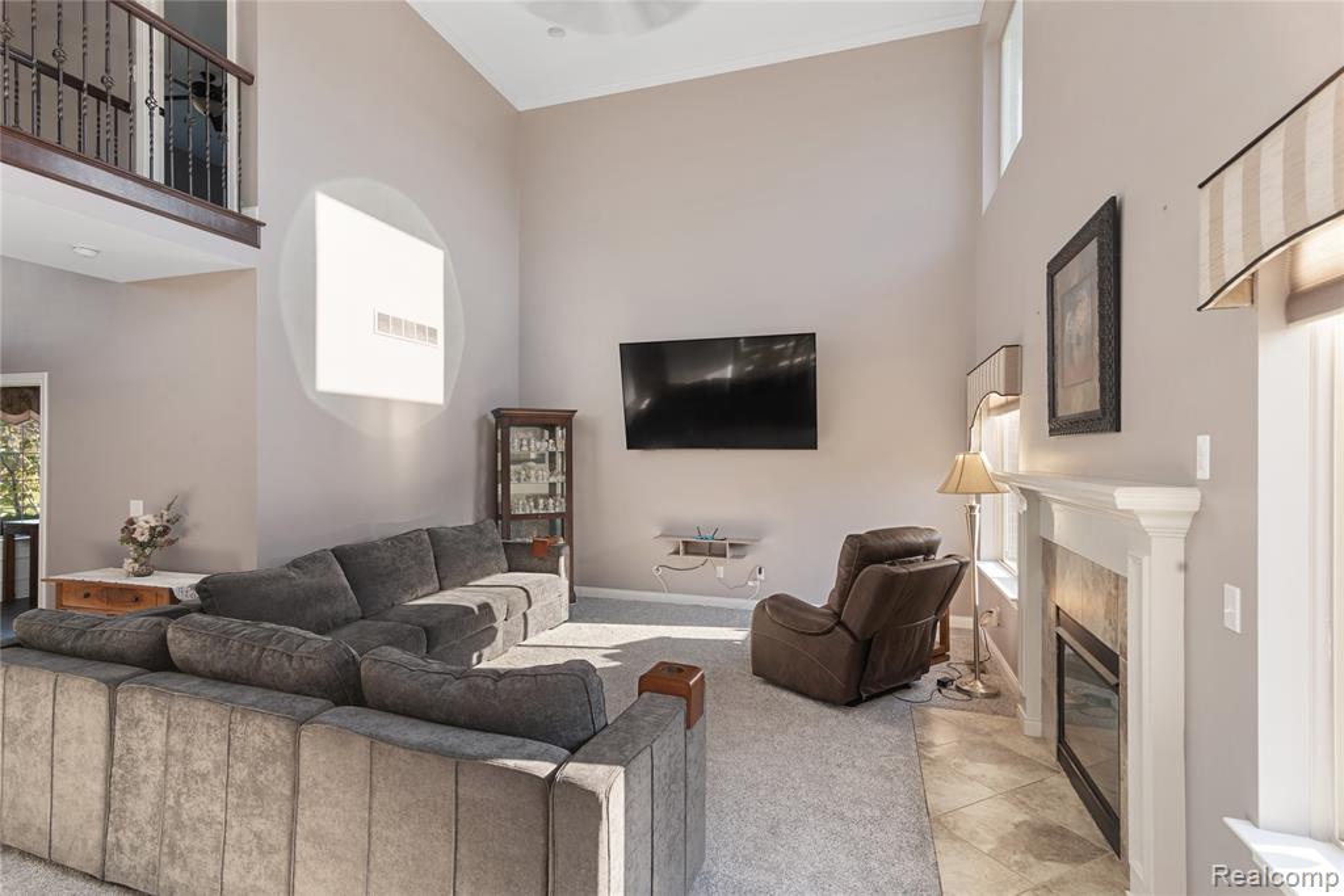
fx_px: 635
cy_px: 448
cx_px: 672
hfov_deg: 93.3
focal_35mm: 17
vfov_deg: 70.5
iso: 320
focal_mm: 17
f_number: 9
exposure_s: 1/13
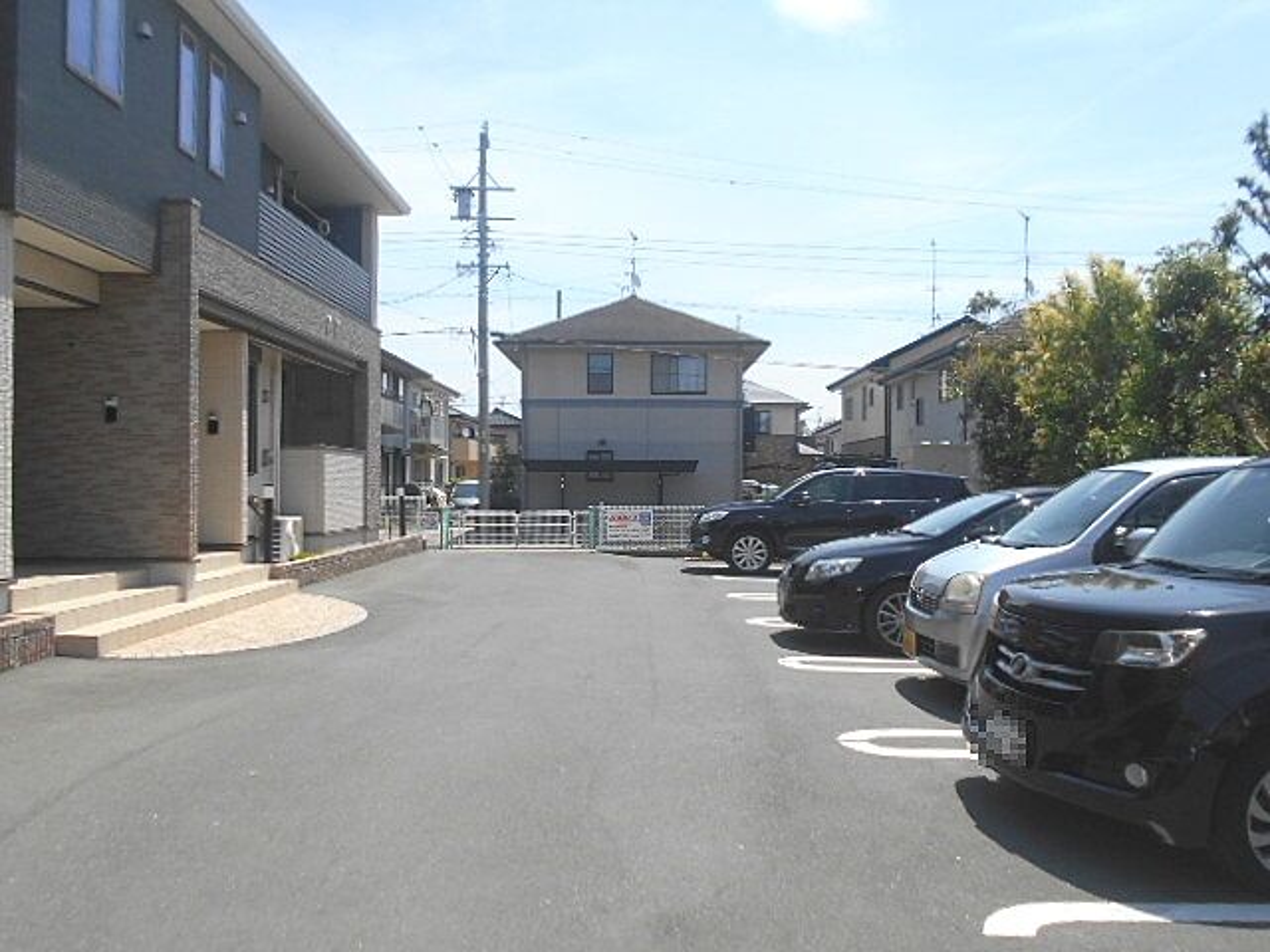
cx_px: 635
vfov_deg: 46.8
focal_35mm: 30
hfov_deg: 60.0
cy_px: 476
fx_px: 1101
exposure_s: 1/1000
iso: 80
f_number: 3.4
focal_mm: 5.1
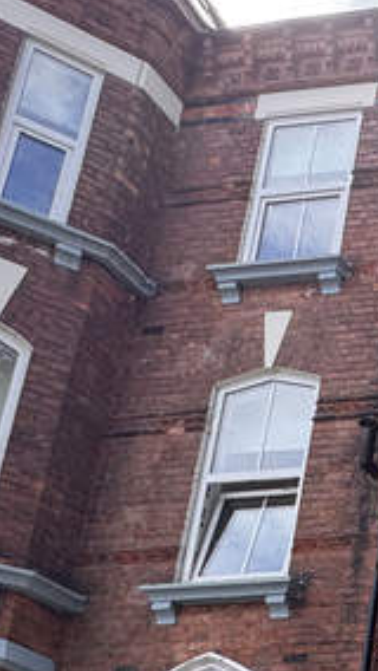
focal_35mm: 55
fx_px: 979
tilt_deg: +14.5
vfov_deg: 32.3
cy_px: 775
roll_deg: +1.0
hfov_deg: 15.3
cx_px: 846
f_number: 2.2
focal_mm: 2.22
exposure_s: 1/338
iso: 40
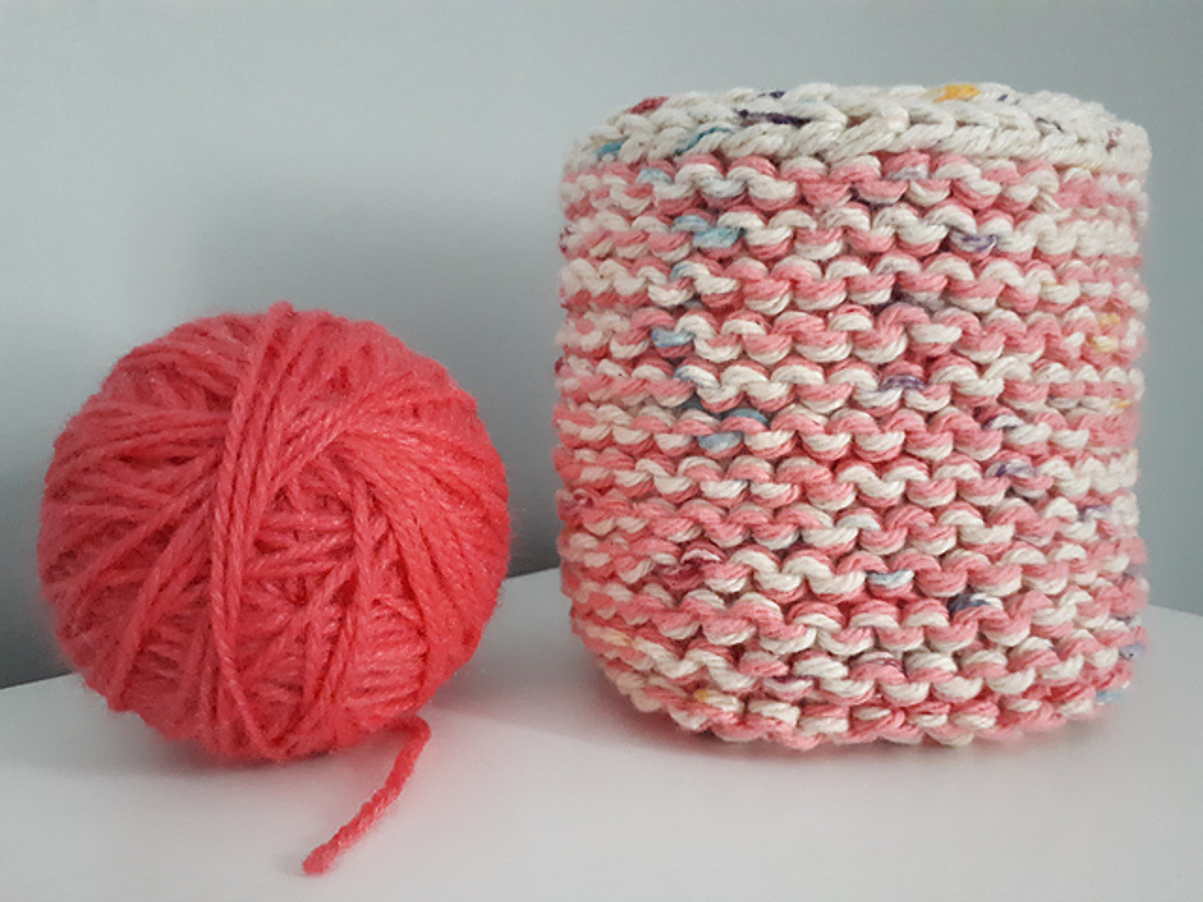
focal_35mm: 27
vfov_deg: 51.4
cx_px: 602
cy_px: 451
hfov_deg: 65.3
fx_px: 938
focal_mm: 3.6
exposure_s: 1/17
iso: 800
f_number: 1.9
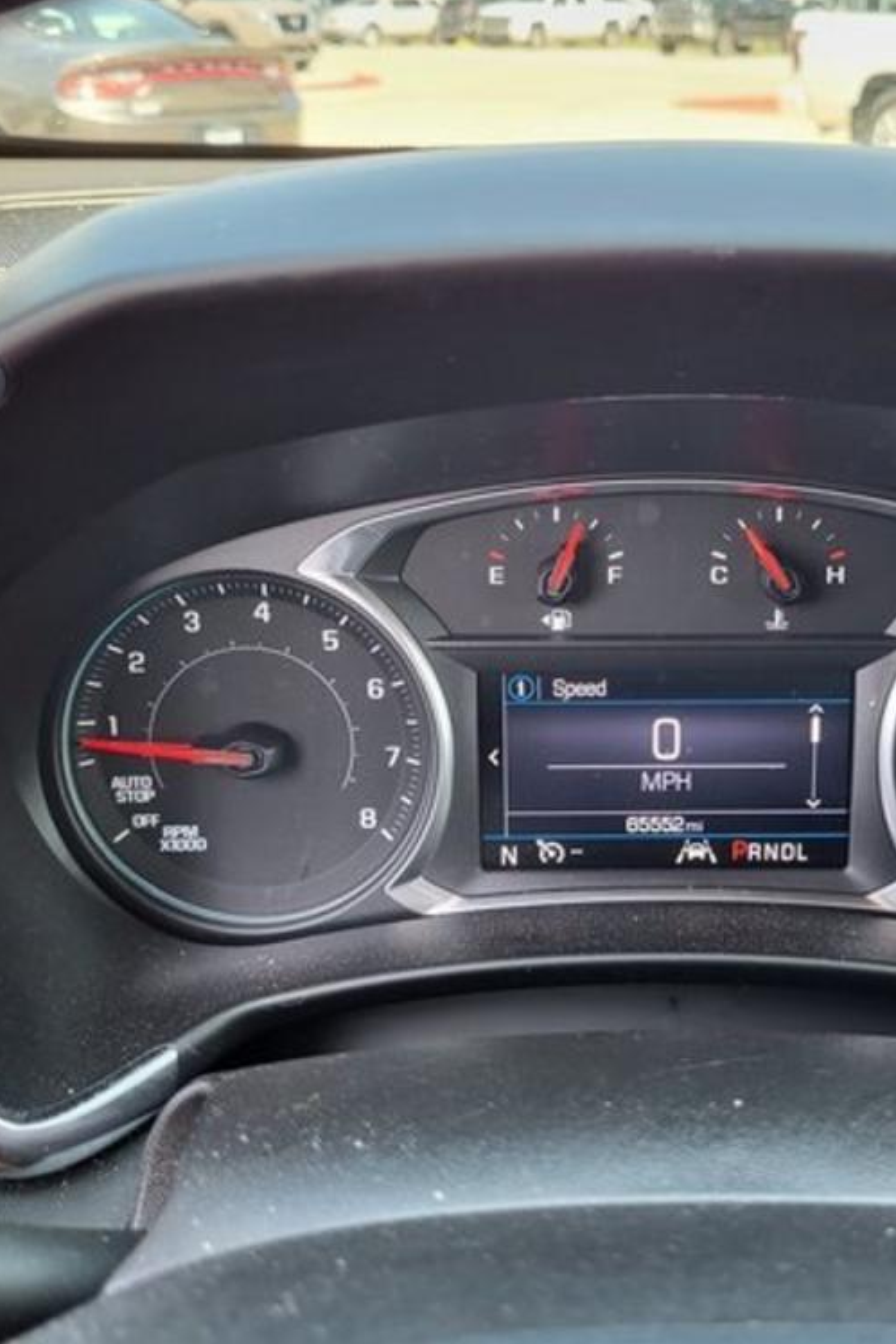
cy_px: 656
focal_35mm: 37
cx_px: 623
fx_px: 1381
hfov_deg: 35.5
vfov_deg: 51.9
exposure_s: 1/120
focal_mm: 5.4
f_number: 1.8
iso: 80
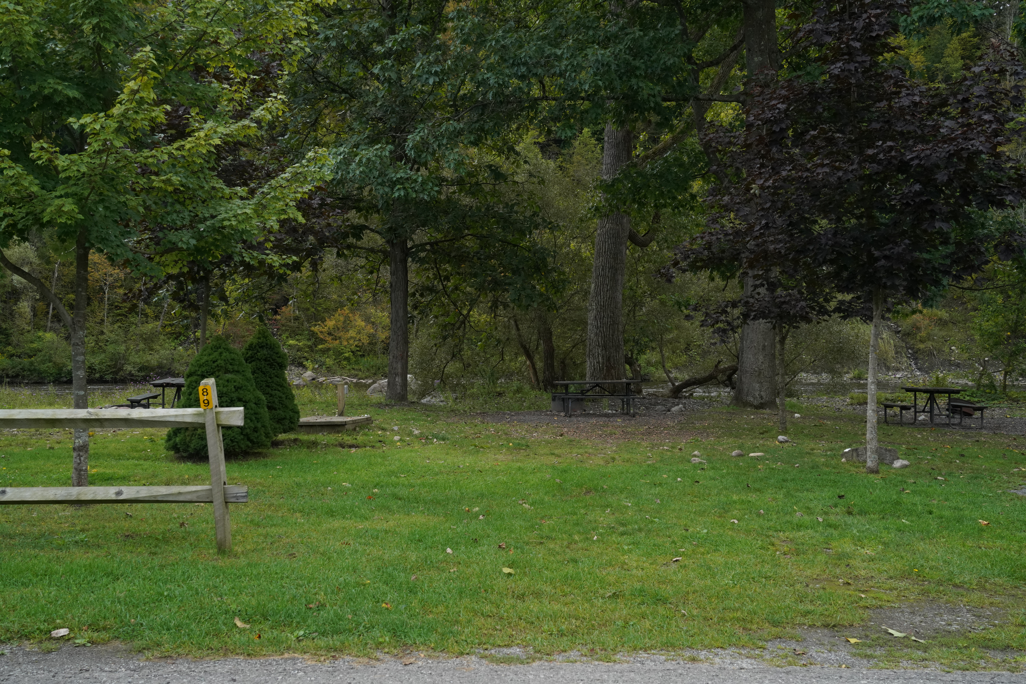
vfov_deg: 33.4
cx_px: 513
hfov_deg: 48.5
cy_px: 342
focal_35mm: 40
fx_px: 1140
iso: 1600
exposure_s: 1/500
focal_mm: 40
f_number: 13
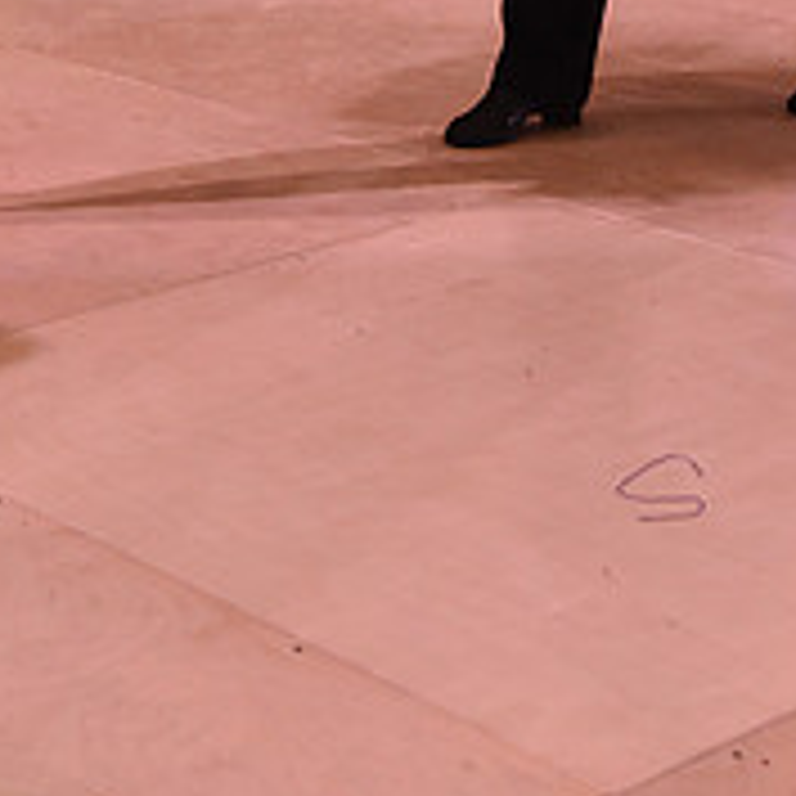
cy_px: -436
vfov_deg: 12.3
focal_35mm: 134
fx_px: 3486
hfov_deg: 13.0
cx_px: 200
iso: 2500
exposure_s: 1/320
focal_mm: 48
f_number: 6.3
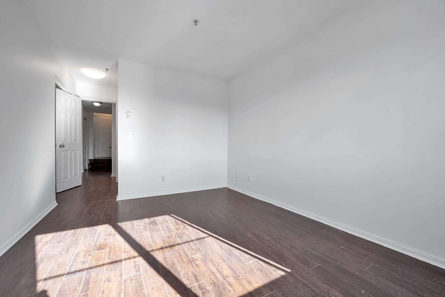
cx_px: 222
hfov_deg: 104.3
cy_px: 148
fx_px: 173
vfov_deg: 81.2
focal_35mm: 14
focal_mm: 14
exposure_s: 1/160
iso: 160
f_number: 4
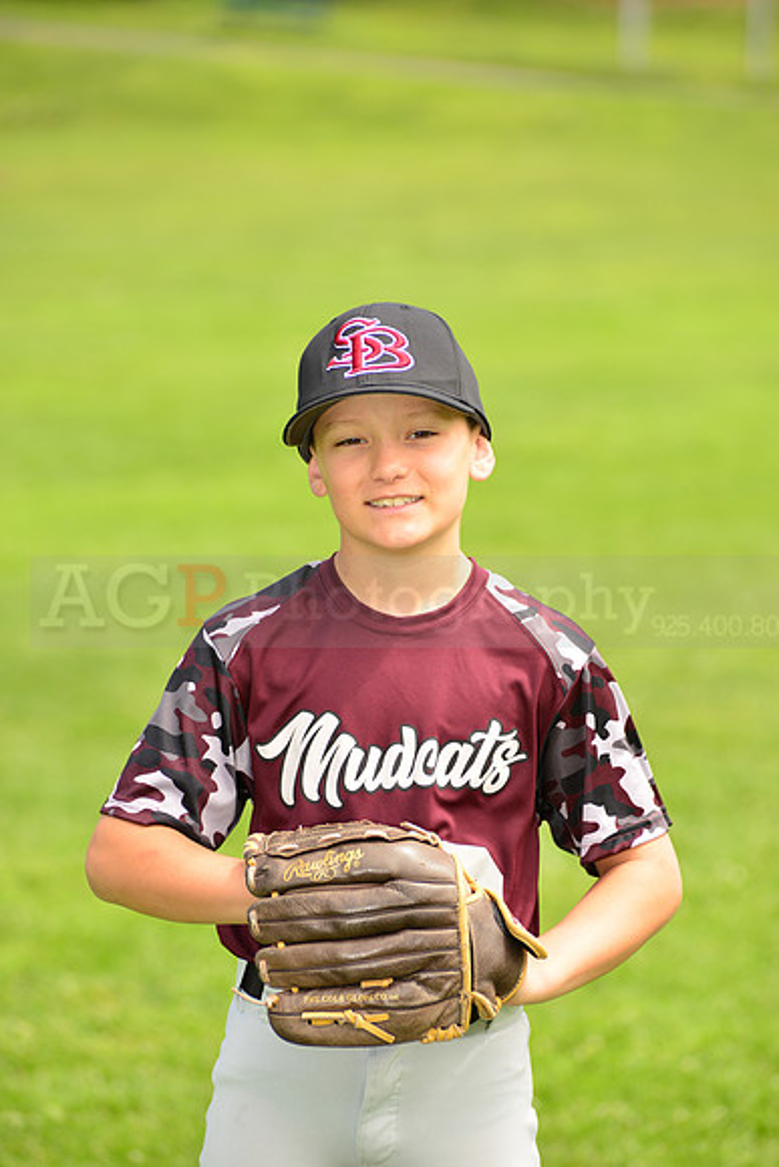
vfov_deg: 12.8
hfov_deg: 8.6
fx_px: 5190
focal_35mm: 160
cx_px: 390
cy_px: 584
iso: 100
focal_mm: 160
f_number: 5
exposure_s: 1/250
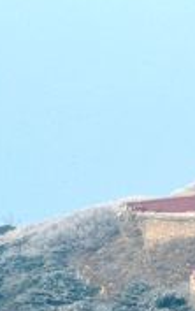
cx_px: -2
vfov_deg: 8.2
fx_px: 2171
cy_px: 244
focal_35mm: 256
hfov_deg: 5.1
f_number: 11
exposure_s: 1/500
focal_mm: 38
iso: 400
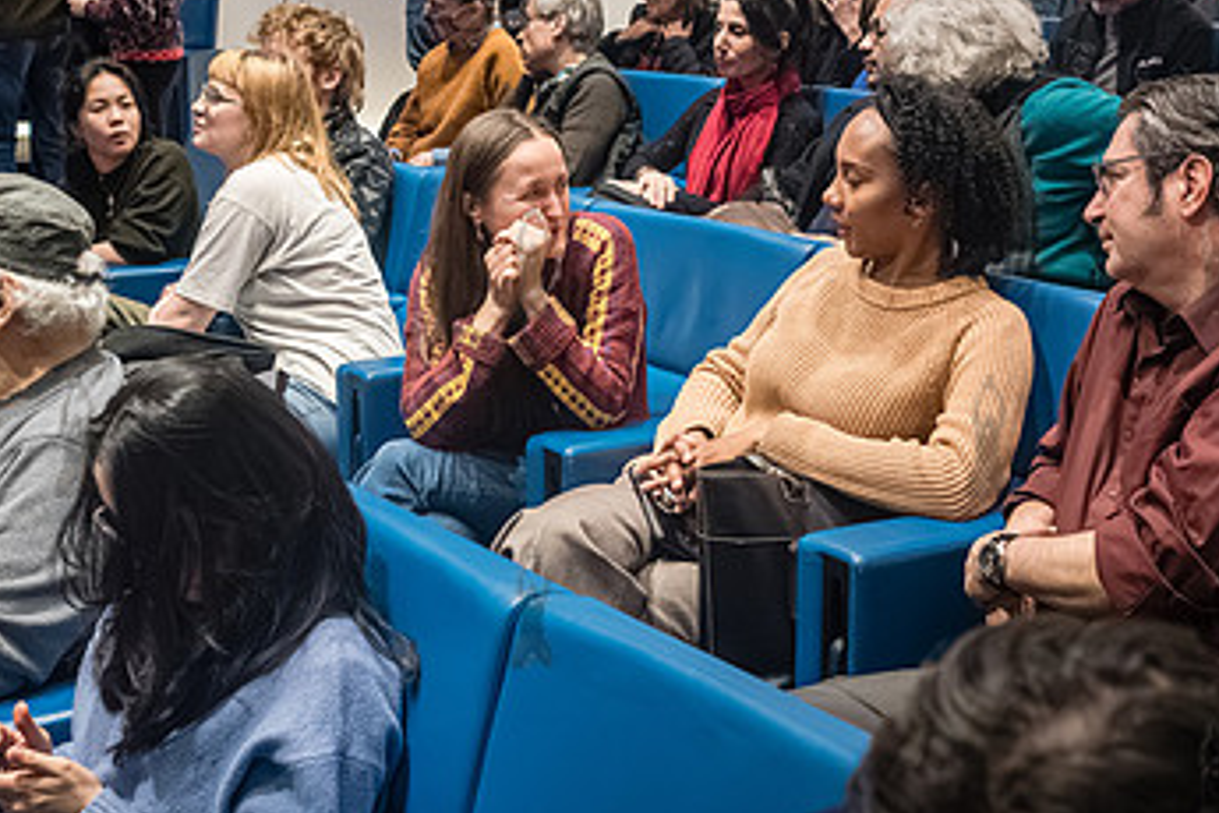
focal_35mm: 61
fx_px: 2065
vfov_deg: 22.2
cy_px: 263
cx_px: 530
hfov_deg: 32.8
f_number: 5
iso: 8000
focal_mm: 35
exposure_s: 1/400
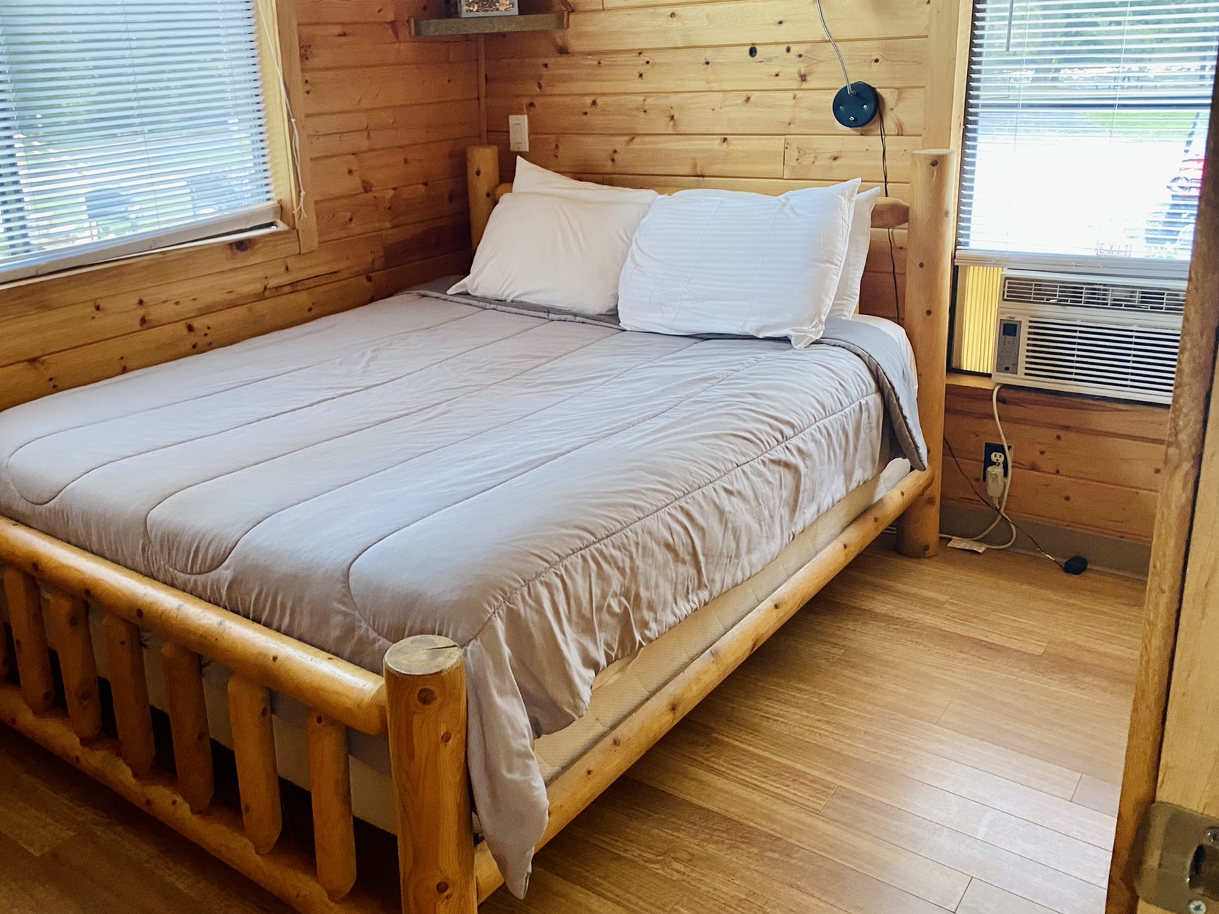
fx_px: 1092
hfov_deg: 58.0
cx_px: 496
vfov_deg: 45.3
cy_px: 387
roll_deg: +3.7
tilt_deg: -18.1
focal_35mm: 31
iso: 250
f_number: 1.8
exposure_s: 1/60
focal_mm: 4.25
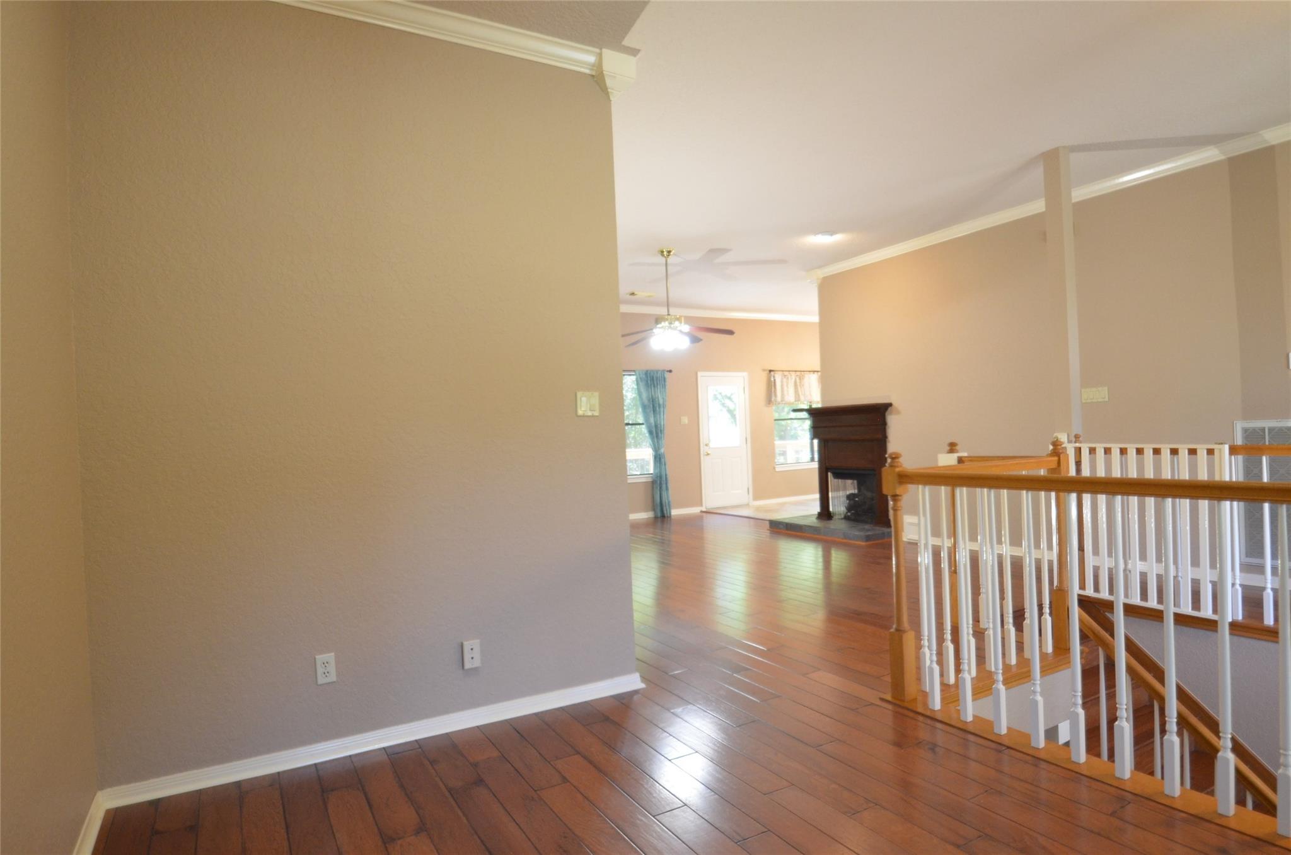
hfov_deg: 85.5
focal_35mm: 20
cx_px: 646
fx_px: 698
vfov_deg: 63.0
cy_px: 428
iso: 1000
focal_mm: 13
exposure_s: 1/30
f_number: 3.8
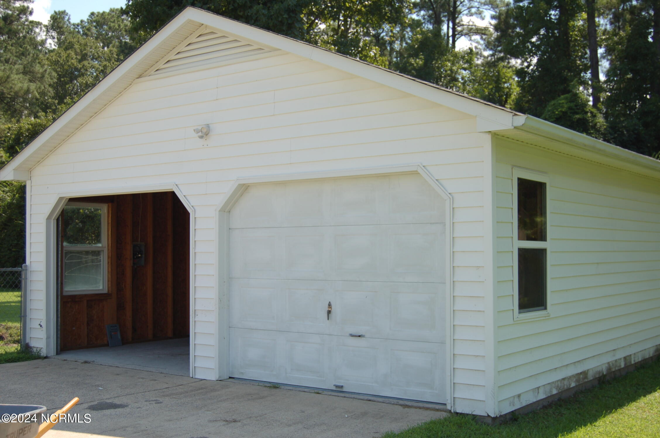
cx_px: 330
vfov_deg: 29.8
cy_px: 219
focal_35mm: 45
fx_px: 824
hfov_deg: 43.7
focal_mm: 30
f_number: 4.2
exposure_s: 1/800
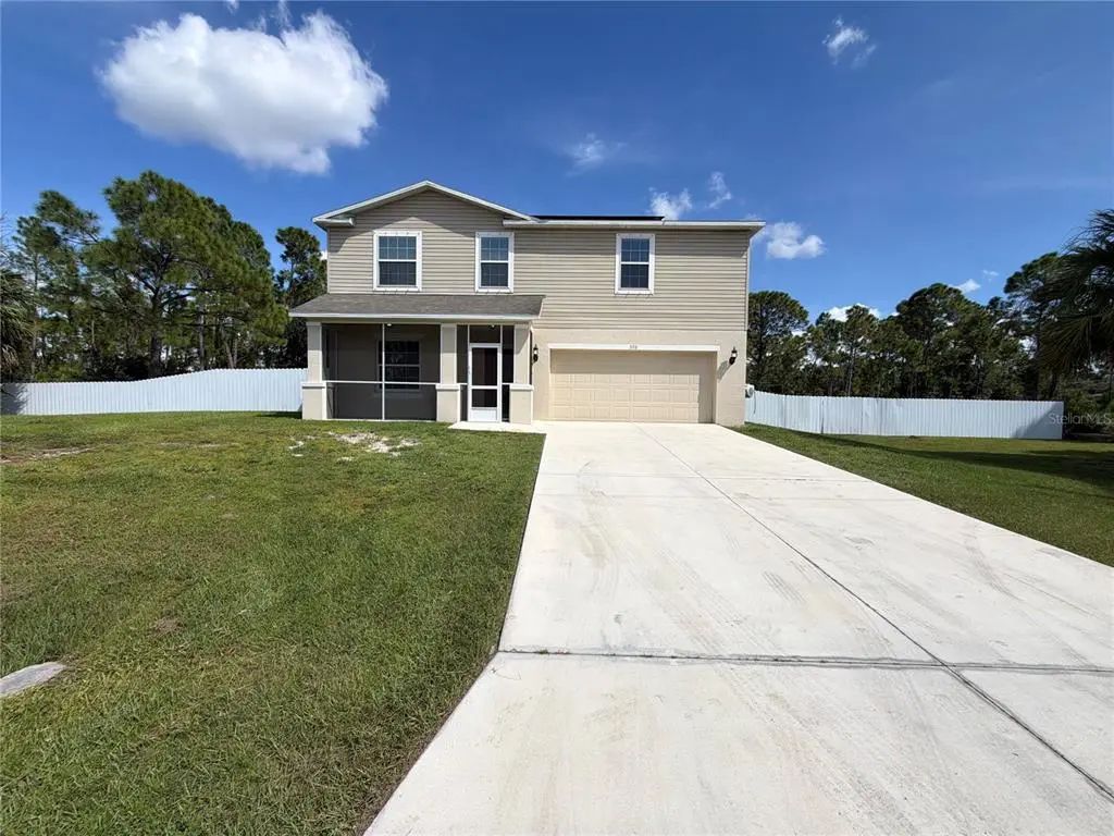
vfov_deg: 85.7
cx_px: 557
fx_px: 451
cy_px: 418
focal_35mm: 14
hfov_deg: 102.1
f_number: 2.2
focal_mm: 2.22
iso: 20
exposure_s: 1/970
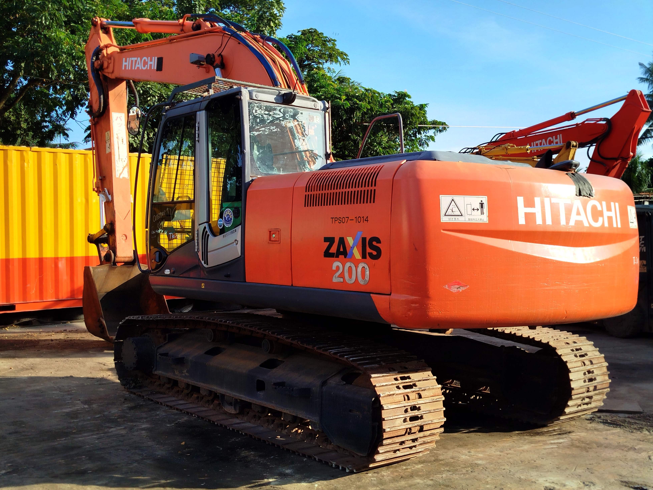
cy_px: 243
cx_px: 321
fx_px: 736
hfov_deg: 47.9
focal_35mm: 39
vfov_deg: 36.8
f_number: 1.7
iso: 50
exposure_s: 1/625
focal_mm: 5.31
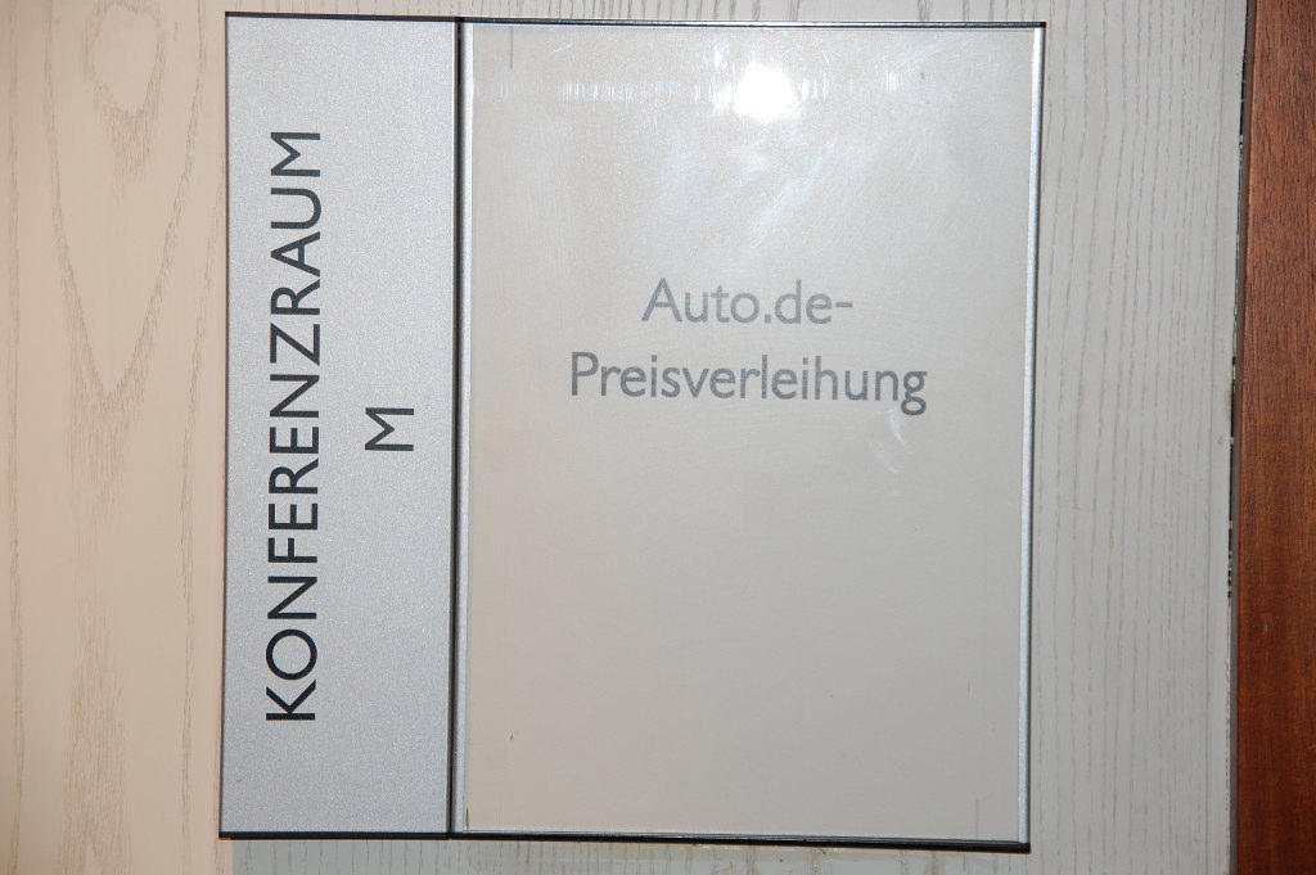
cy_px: 438
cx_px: 658
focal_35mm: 135
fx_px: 4931
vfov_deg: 10.1
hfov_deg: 15.2
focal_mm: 90
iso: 400
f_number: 5.6
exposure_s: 1/60
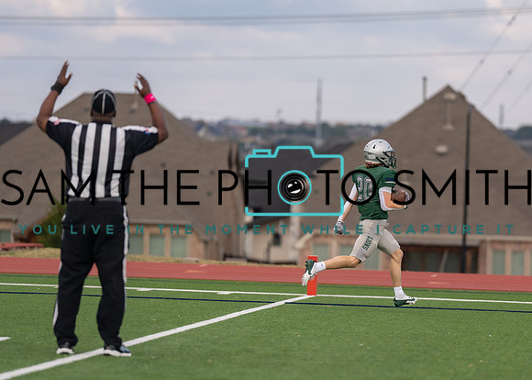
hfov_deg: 7.0
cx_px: 367
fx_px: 4369
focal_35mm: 289
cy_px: 206
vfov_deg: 5.0
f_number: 2.8
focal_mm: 200
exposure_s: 1/1250
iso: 250
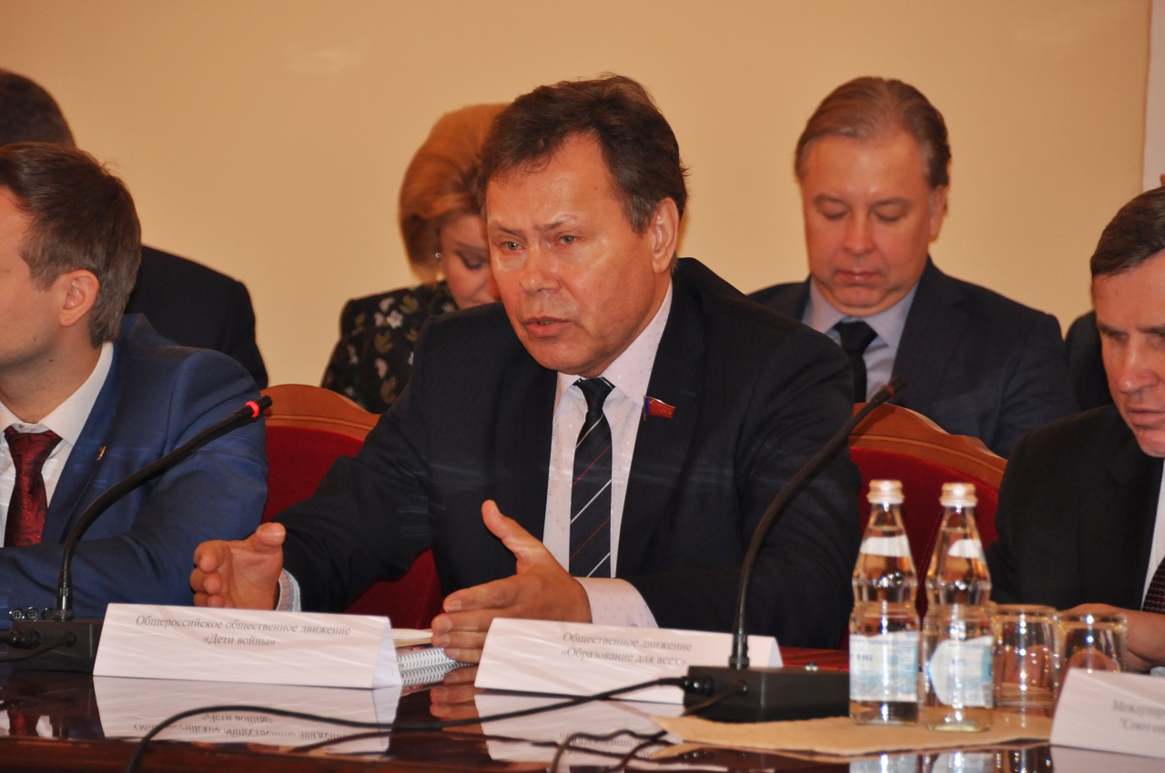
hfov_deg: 7.4
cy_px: 386
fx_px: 8969
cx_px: 582
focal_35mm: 278
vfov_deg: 4.9
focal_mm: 185
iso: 800
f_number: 6
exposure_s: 1/60
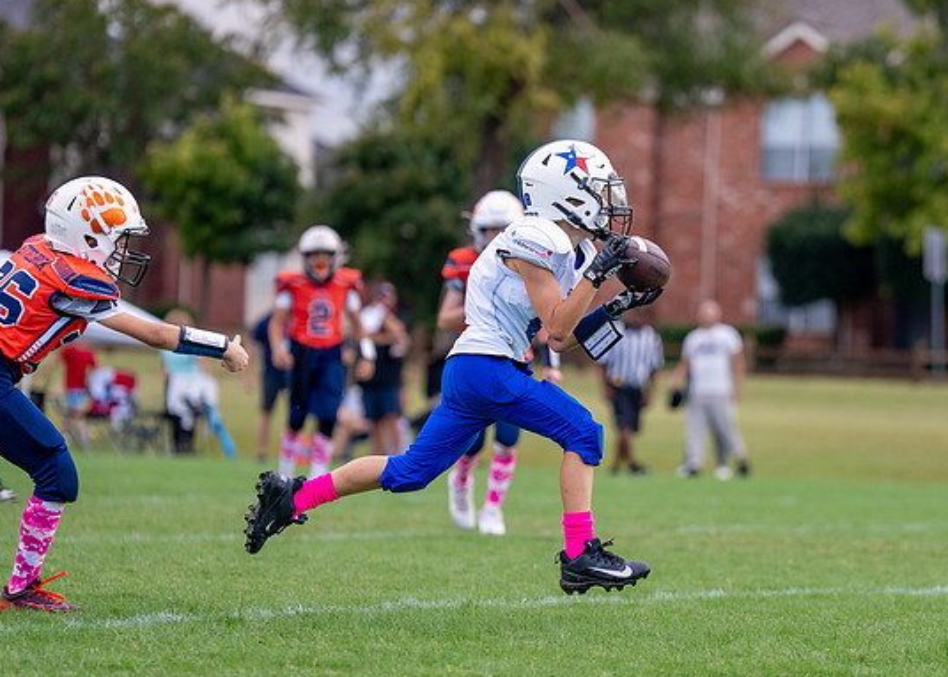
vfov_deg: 6.9
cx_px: 622
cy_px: 317
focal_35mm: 208
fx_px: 5599
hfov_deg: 9.7
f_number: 2.8
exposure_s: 1/3200
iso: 500
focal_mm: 144
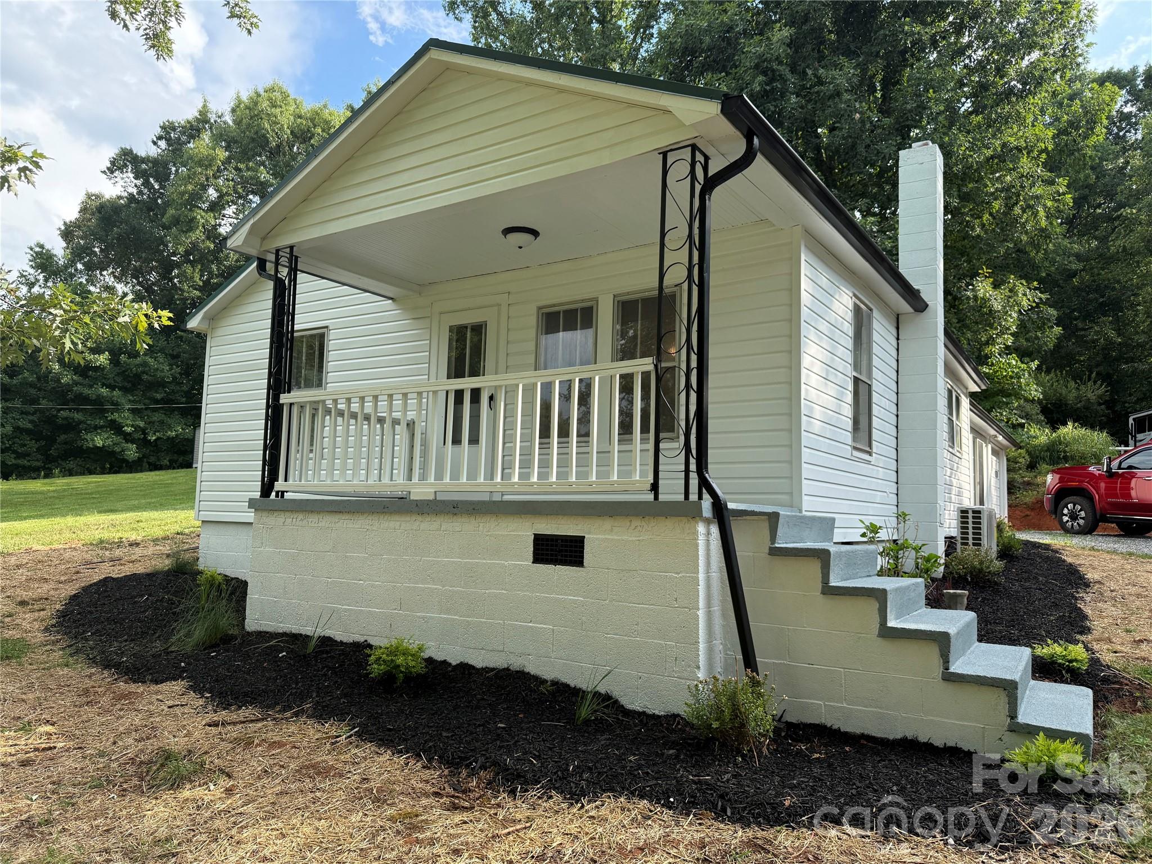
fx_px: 799
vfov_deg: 56.8
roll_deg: -2.6
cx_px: 576
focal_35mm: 24
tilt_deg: +5.1
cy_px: 432
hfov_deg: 71.6
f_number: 1.78
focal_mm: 6.76
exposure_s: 1/1812
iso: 100
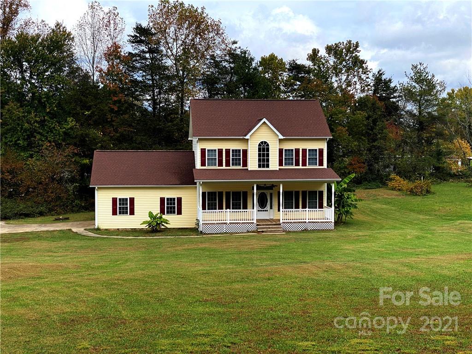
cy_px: 177
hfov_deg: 36.8
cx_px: 236
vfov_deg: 28.0
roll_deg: -0.2
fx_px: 709
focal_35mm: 52
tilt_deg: -2.3
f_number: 2
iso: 20
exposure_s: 1/1370
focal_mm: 6
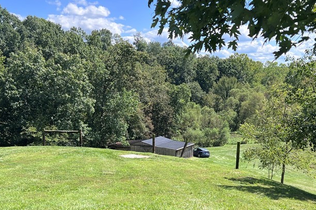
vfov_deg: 29.8
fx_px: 395
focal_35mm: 45
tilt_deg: -8.4
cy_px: 130
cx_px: 174
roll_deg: +1.6
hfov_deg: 43.6
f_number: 1.5
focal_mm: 5.7
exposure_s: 1/1972
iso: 50
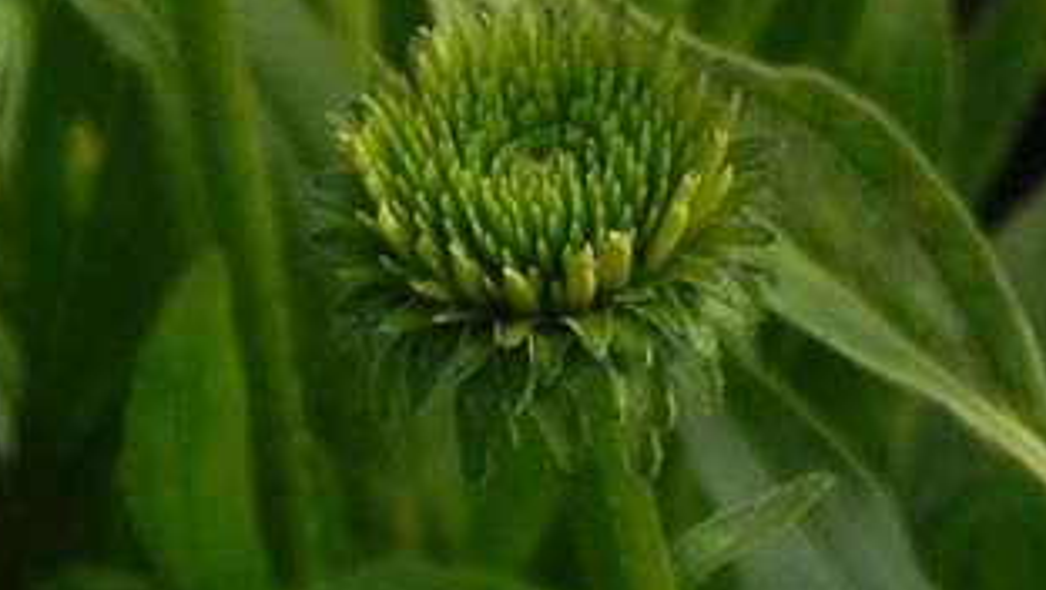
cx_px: 880
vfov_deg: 1.5
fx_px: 21899
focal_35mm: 789
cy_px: -630
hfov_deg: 2.7
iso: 160
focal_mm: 37.7
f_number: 5
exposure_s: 1/500
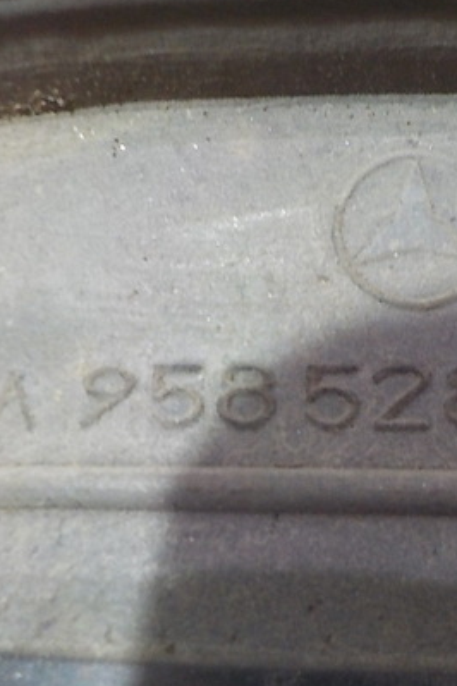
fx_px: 952
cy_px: 363
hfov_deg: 26.2
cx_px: 405
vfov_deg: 39.6
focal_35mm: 50
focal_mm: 4.1
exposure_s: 1/8
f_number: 3.3
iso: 450
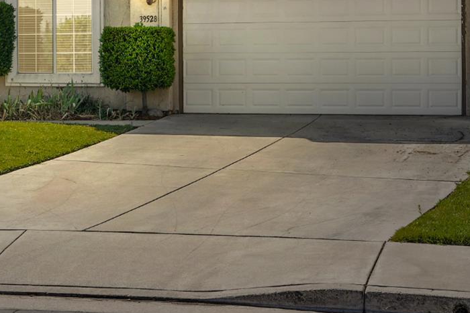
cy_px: 66
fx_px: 979
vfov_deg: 18.0
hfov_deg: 26.6
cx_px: 111
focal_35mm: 75
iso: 100
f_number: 9
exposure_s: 1/125
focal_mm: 35
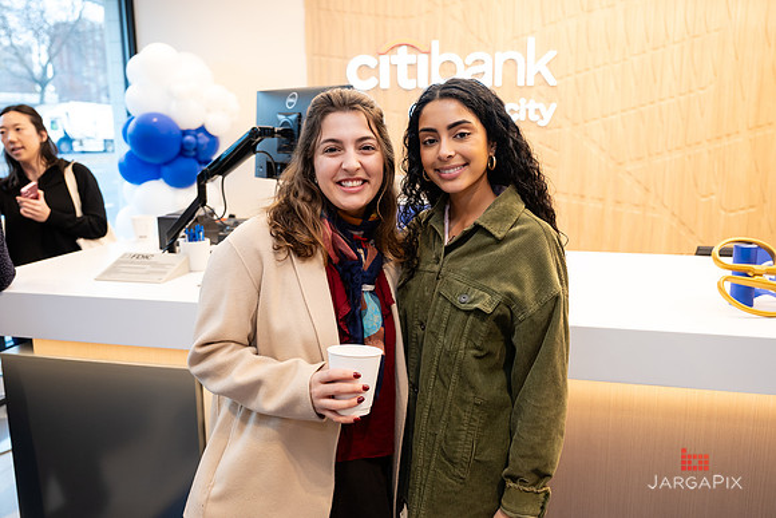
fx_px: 650
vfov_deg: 43.4
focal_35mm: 30
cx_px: 409
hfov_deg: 61.7
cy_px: 245
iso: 800
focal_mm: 28
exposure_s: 1/200
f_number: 3.2
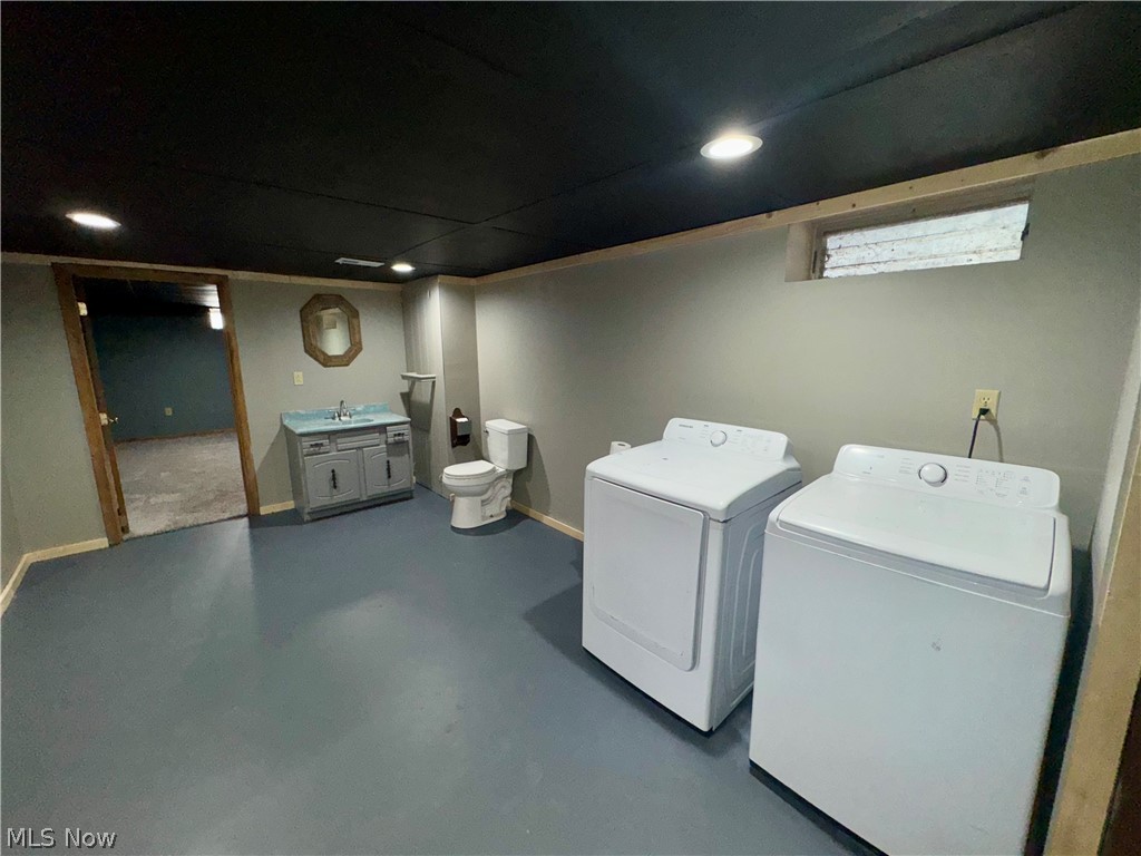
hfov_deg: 102.1
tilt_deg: -11.0
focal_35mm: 14
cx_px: 570
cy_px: 428
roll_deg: +0.2
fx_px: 461
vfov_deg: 85.7
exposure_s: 1/70
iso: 80
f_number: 2.2
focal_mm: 2.22
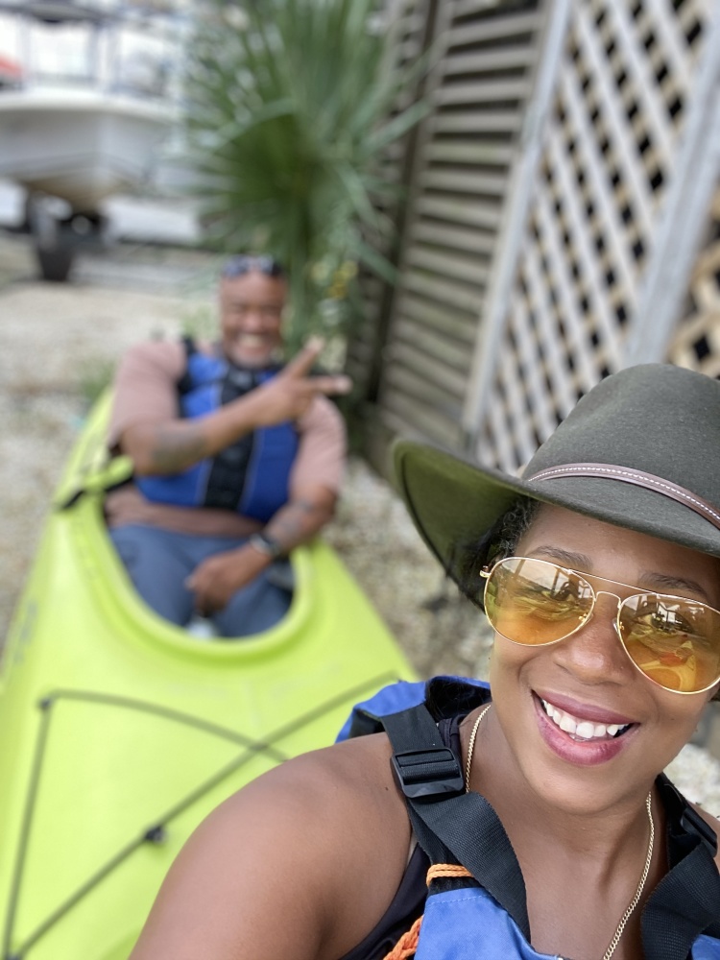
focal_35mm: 30
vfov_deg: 60.0
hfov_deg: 46.8
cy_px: 480
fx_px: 832
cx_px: 360
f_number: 2.2
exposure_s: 1/122
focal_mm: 2.7
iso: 80
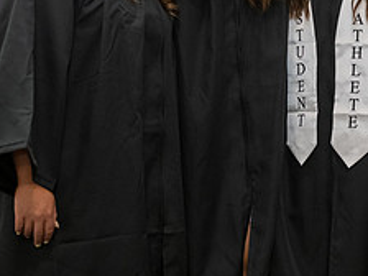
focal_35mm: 112
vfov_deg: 13.1
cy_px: 24
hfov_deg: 17.2
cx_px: 358
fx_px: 1191
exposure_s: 1/160
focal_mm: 45
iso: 2500
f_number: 3.5
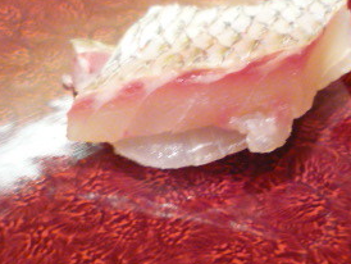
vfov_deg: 19.1
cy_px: 168
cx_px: 218
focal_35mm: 77
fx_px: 781
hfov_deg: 25.2
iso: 400
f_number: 2.8
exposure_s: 1/20
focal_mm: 5.5
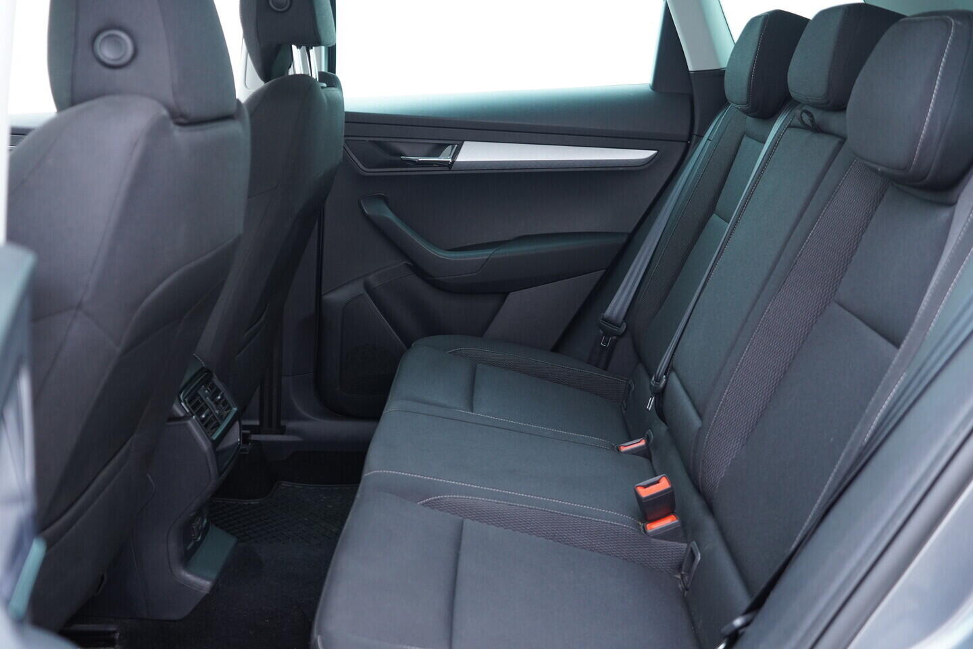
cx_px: 486
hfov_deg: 53.1
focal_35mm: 36
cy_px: 324
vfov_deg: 36.9
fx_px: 973
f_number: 2.8
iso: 640
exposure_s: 1/40
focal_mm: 24
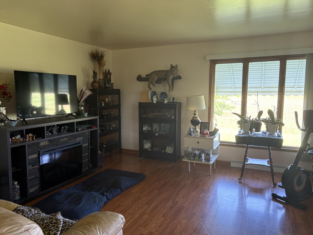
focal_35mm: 27
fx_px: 244
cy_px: 120
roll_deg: +0.6
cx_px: 151
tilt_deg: -7.2
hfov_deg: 65.3
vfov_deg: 51.4
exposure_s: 1/60
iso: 160
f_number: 1.6
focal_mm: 5.96
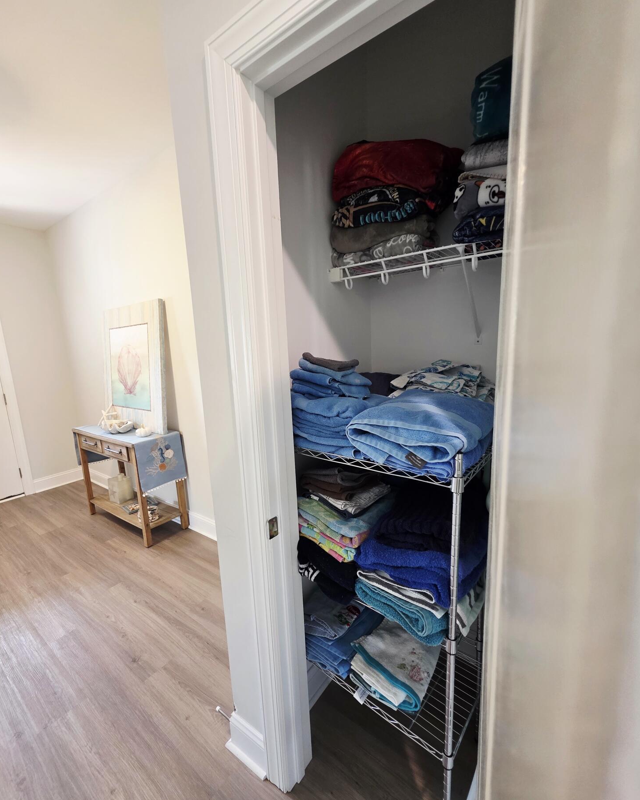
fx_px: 332
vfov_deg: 100.7
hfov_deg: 88.0
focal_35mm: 14
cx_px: 315
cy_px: 413
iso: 200
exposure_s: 1/60.2
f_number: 1.9
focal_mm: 2.2
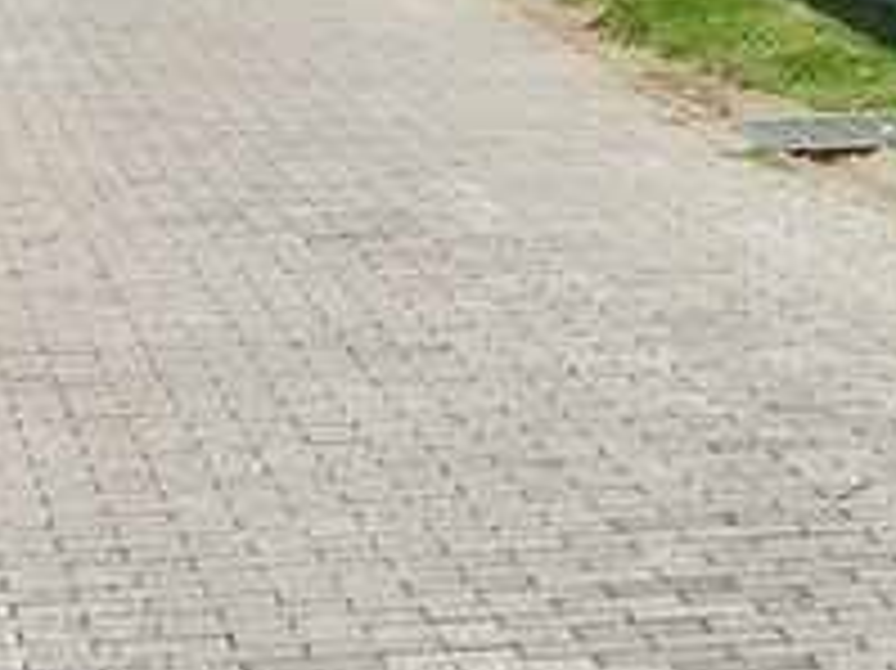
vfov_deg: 8.2
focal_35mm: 175
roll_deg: -0.8
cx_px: 1355
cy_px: -544
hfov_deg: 10.9
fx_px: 4527
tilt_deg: +0.1
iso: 32
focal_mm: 4.15
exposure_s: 1/3049
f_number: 2.2
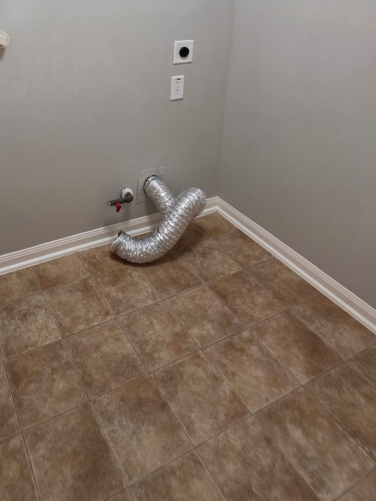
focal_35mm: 25
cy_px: 36
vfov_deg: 57.8
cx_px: 61
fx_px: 362
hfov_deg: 50.6
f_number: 1.9
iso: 250
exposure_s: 1/120
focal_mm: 2.2
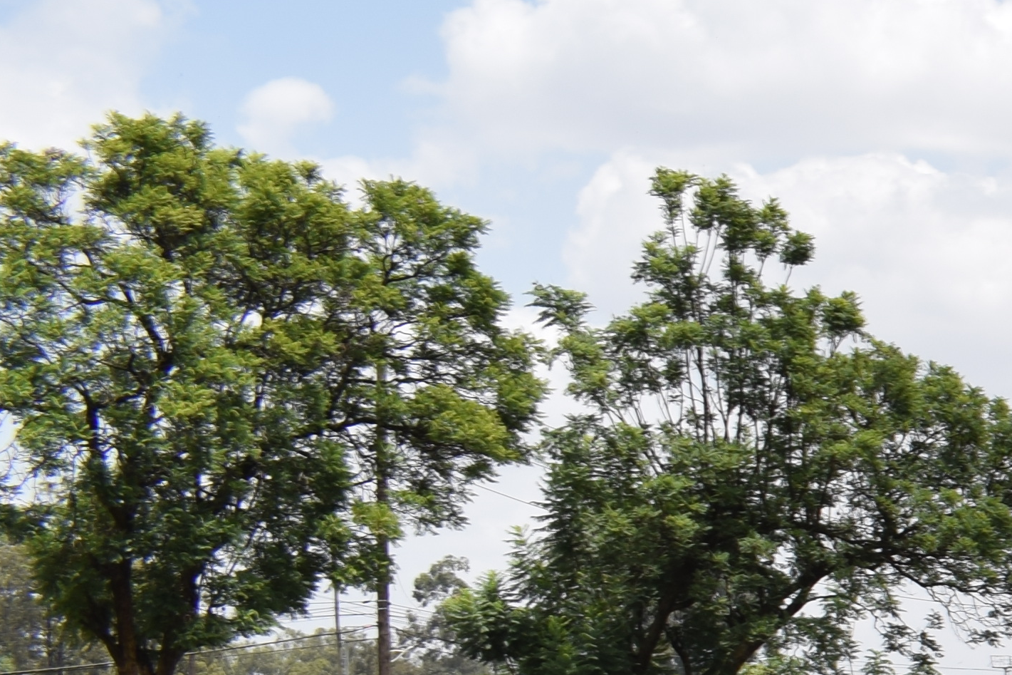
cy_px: 1018
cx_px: 2082
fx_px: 3204
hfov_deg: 14.6
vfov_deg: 11.5
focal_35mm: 114
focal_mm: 18
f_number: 8
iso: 100
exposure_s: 1/250
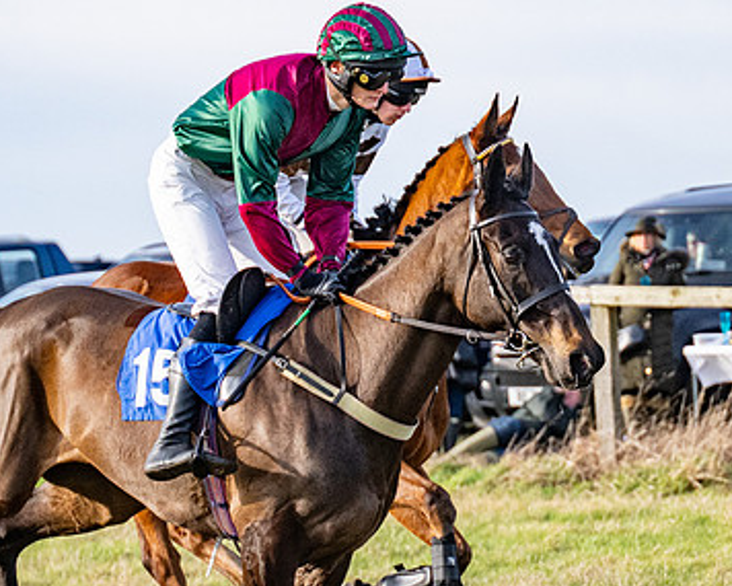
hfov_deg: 6.9
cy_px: 453
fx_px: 6089
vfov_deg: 5.5
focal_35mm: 281
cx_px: 195
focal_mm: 101
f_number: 4
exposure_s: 1/5000
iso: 800
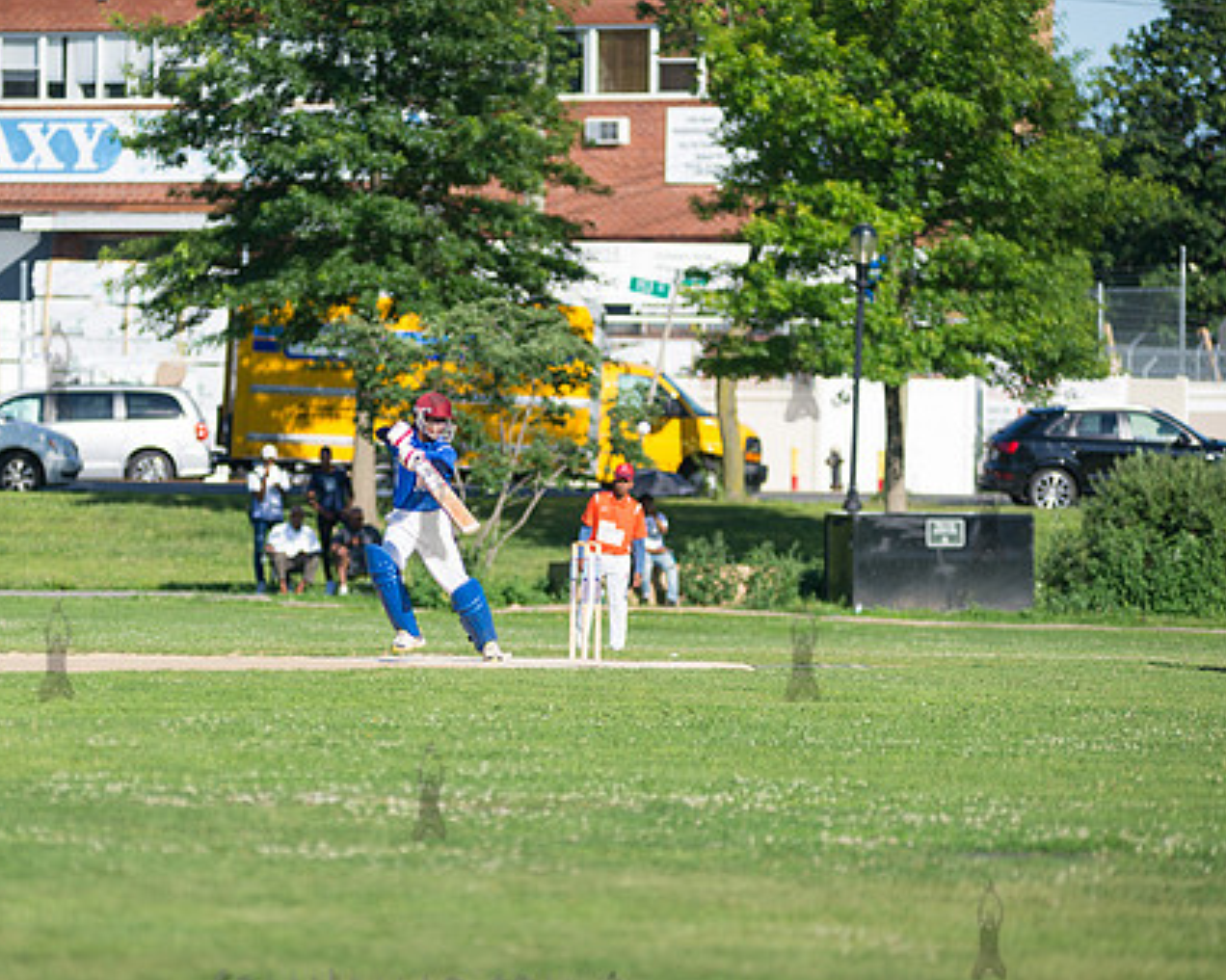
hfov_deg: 7.5
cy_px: 510
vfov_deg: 6.0
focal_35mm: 257
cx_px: 428
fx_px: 9323
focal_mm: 200
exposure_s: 1/2500
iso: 200
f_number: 2.8
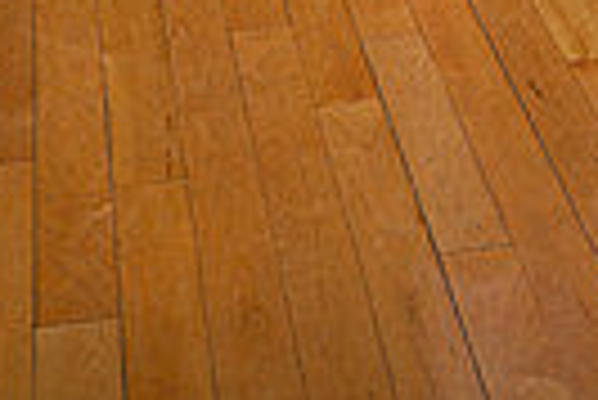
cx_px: 540
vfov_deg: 9.6
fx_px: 2079
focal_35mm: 125
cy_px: -593
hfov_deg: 16.2
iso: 200
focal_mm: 37
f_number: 5.6
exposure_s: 1/125
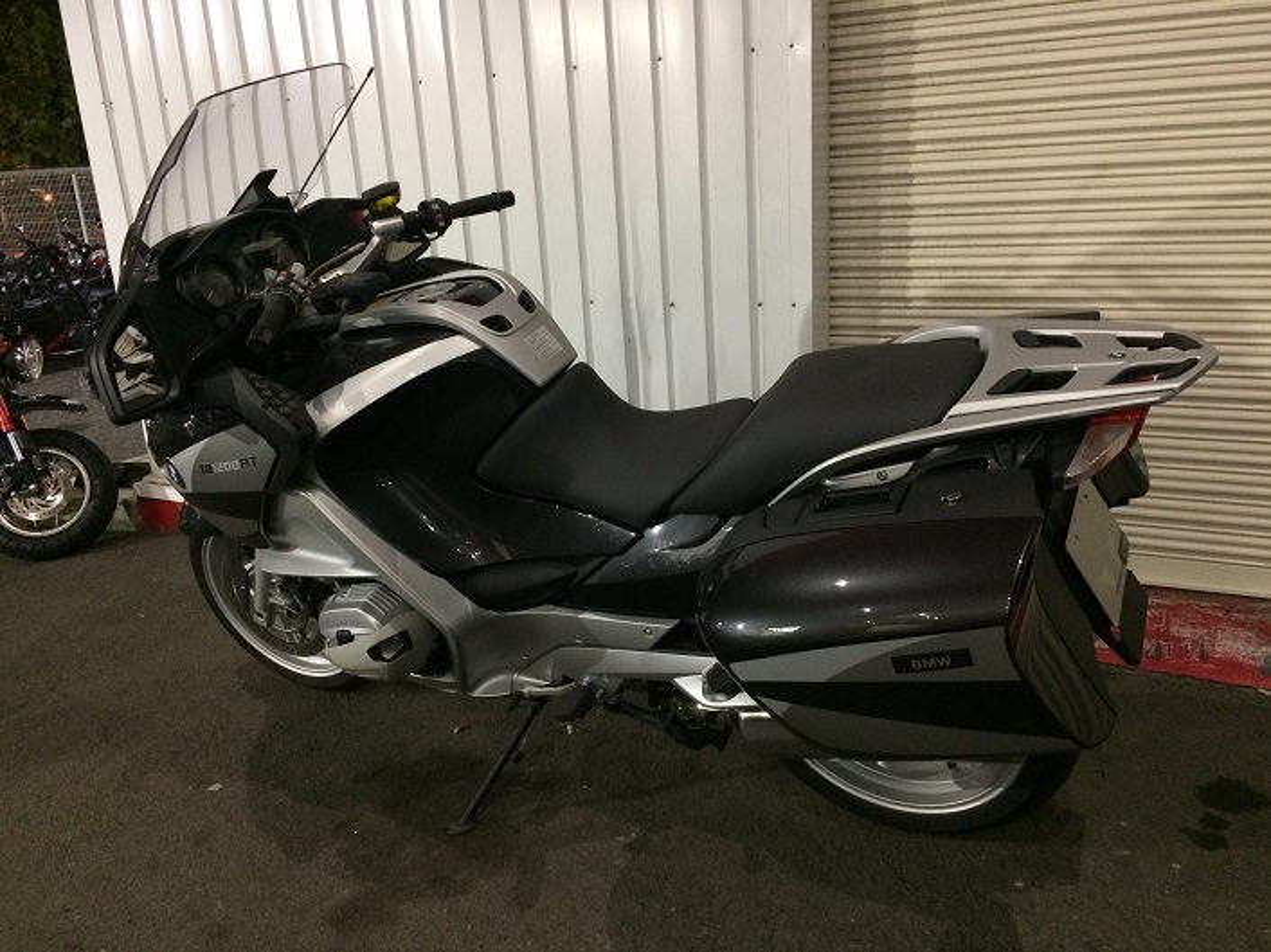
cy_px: 476
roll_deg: +2.8
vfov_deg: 48.2
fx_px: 1064
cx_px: 636
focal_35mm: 29
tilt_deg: -16.6
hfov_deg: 61.7
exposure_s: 1/20
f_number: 2.2
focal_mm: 4.15
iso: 250
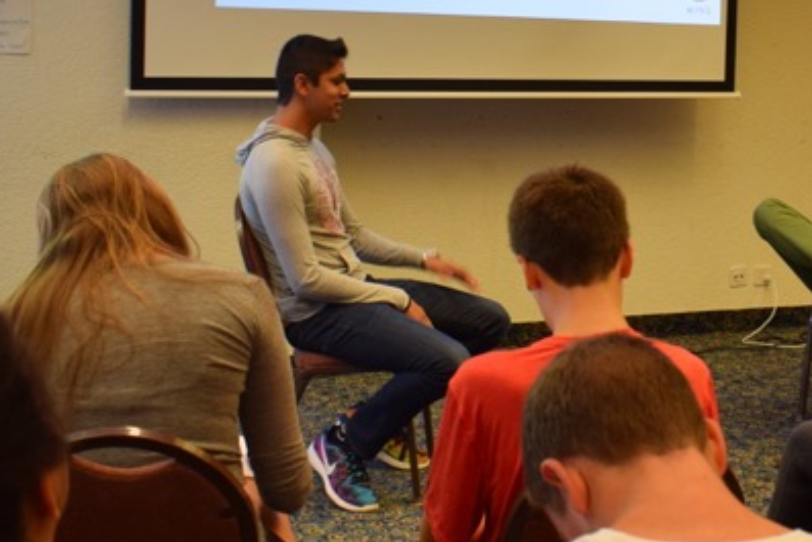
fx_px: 1534
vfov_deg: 19.8
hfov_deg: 28.9
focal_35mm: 68
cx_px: 669
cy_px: 93
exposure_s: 1/60
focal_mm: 18
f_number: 4
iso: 720
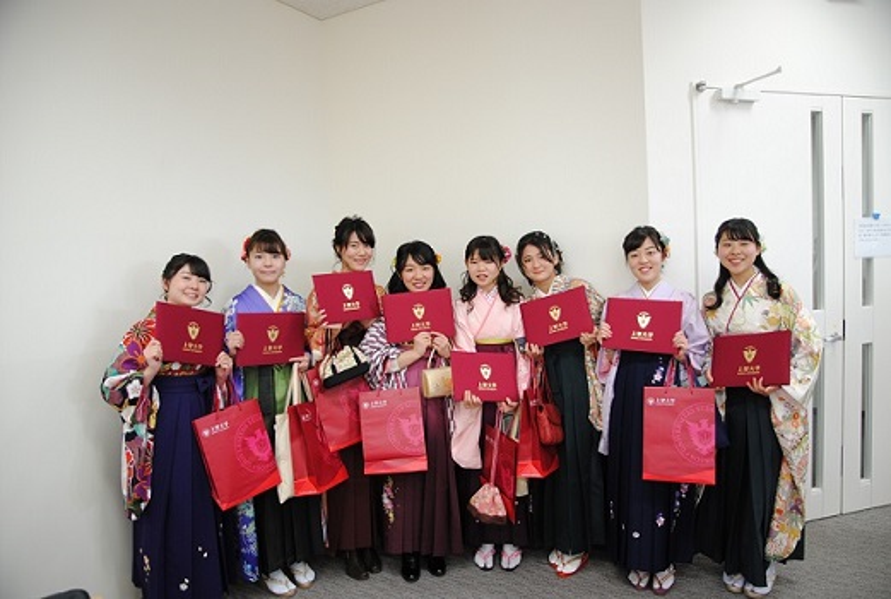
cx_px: 446
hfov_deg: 73.6
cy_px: 300
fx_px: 595
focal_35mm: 24
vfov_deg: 53.4
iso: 280
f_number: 3.5
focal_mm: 16
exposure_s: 1/30
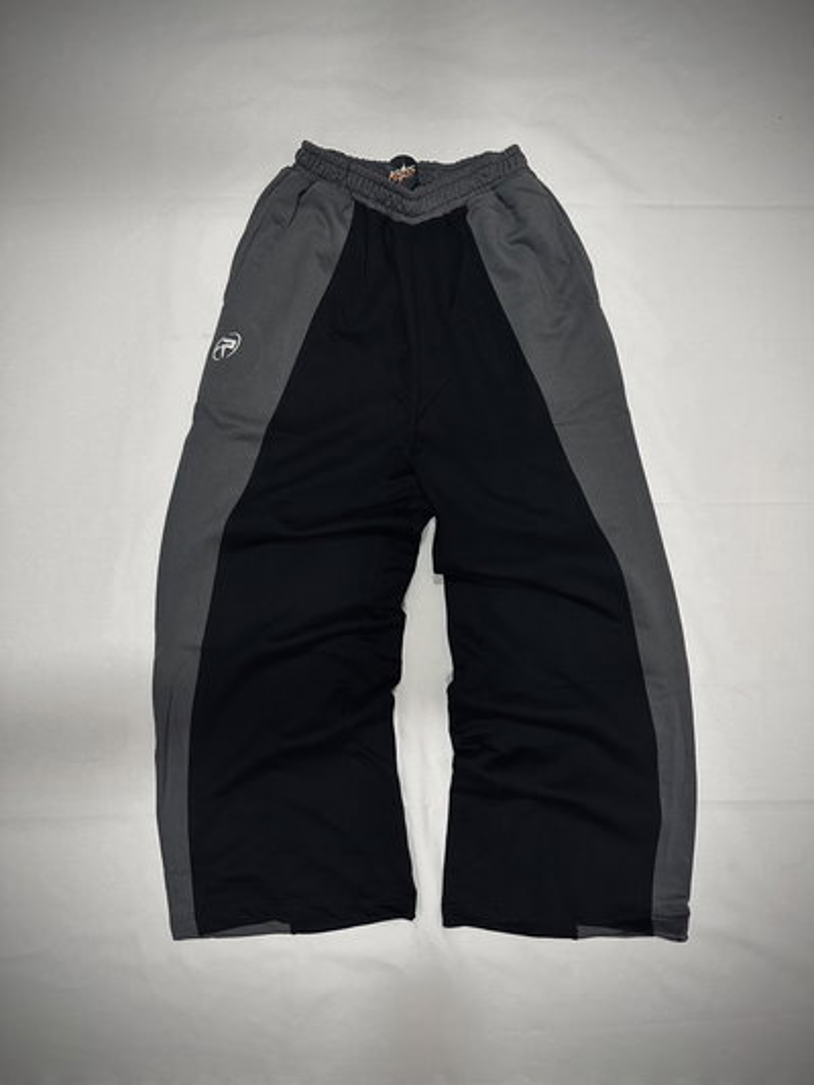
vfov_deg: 71.6
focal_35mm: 24
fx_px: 752
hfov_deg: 56.8
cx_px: 407
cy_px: 542
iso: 320
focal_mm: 6.86
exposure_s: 1/50
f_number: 1.78
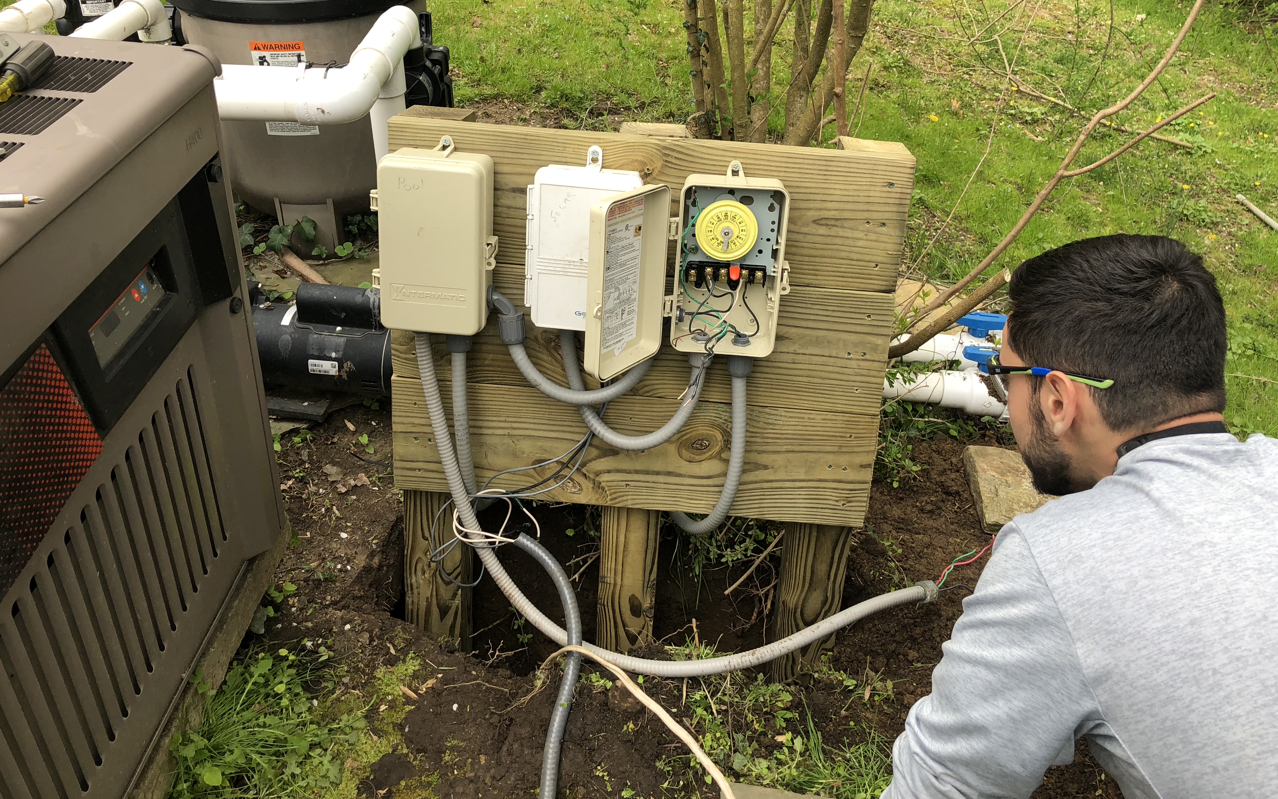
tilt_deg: -33.5
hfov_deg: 62.9
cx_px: 641
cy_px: 320
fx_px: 1045
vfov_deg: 41.6
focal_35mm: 30
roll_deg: -1.6
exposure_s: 1/343
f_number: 1.8
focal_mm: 4
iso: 20
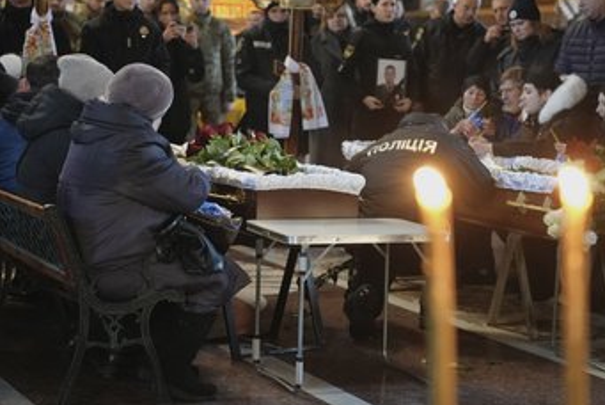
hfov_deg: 23.1
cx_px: 284
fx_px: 1480
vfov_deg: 15.6
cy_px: 187
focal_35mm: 88
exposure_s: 1/80
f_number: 2.8
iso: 12800
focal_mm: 75
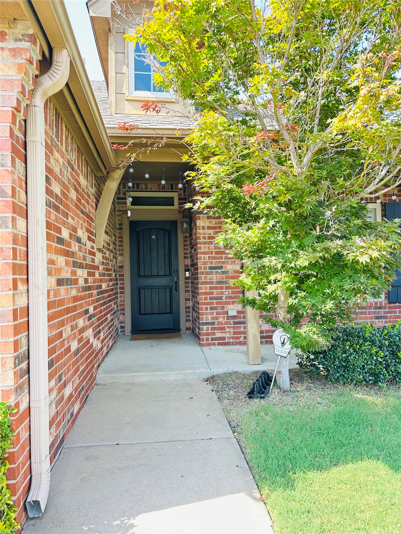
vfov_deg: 71.6
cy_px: 267
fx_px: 371
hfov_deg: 56.8
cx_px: 200
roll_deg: +0.9
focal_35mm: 24
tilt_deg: +0.6
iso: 80
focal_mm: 6.86
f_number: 1.78
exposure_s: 1/257
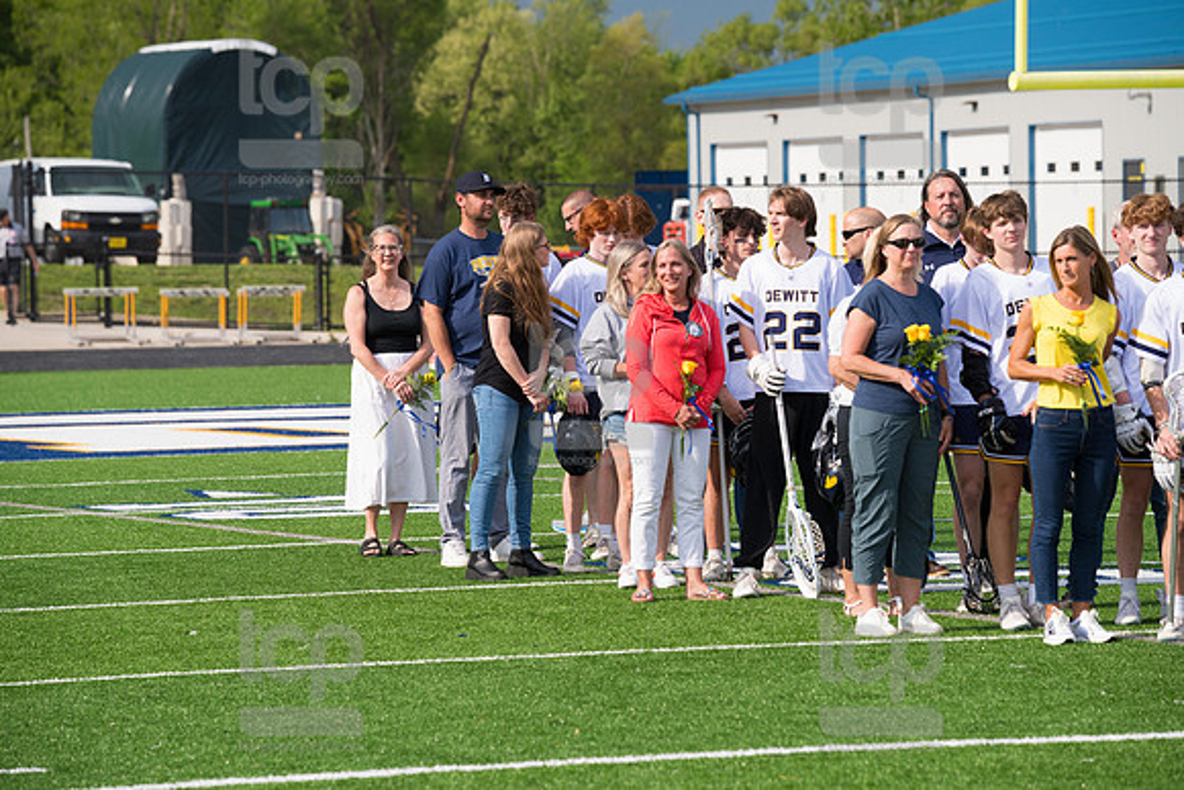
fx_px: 6579
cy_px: 395
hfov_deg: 10.3
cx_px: 592
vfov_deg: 6.9
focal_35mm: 200
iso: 320
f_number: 6.3
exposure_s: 1/800
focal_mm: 200
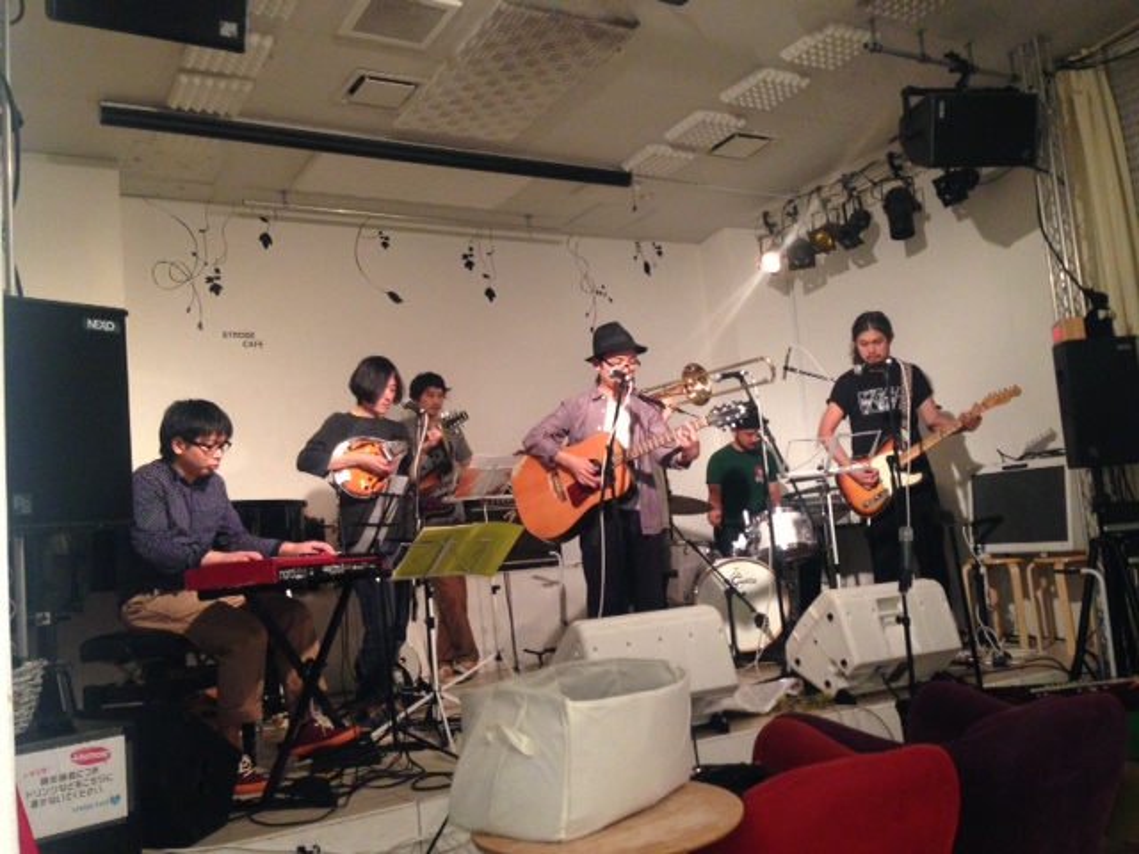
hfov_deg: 55.4
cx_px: 570
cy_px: 427
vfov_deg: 42.9
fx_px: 1086
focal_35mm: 33
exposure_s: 1/20
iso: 320
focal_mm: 4.13
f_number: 2.4
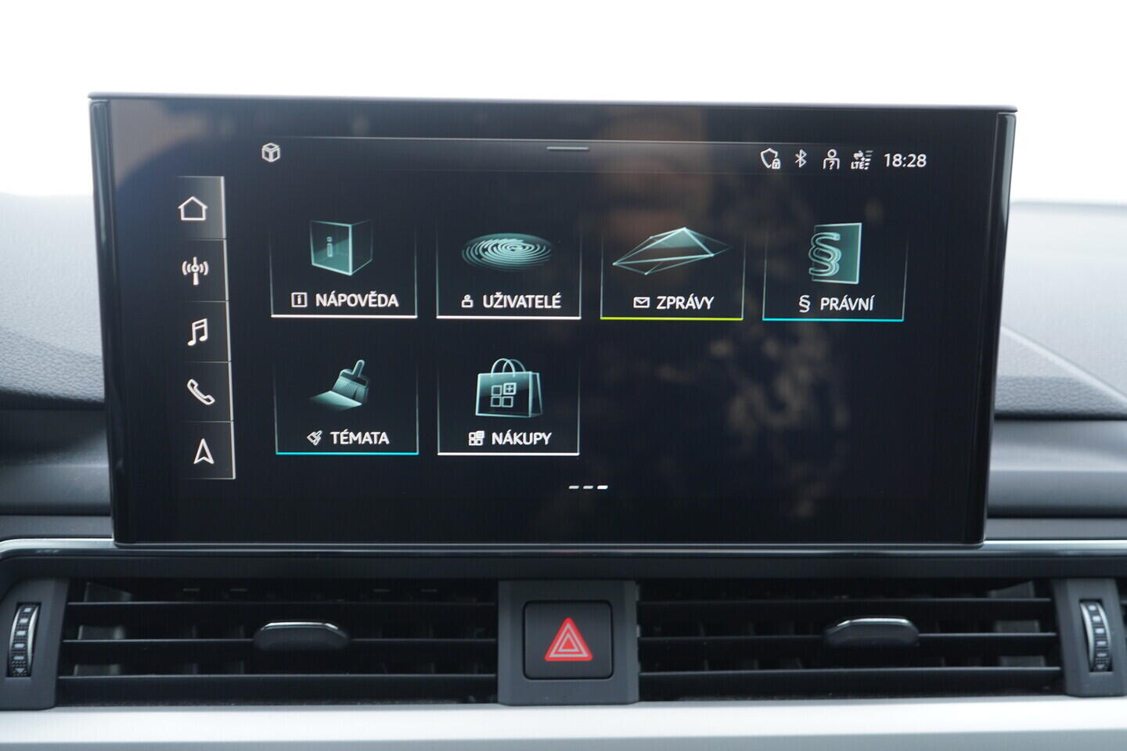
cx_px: 564
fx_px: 1127
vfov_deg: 36.9
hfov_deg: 53.1
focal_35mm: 36
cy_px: 376
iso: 250
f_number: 2.8
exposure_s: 1/40
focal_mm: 24
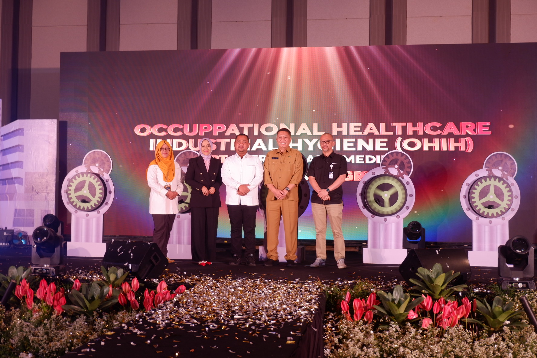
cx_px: 268
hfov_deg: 44.5
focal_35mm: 44
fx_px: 656
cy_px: 179
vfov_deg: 30.5
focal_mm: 29.5
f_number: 4.7
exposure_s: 1/8.5
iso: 200
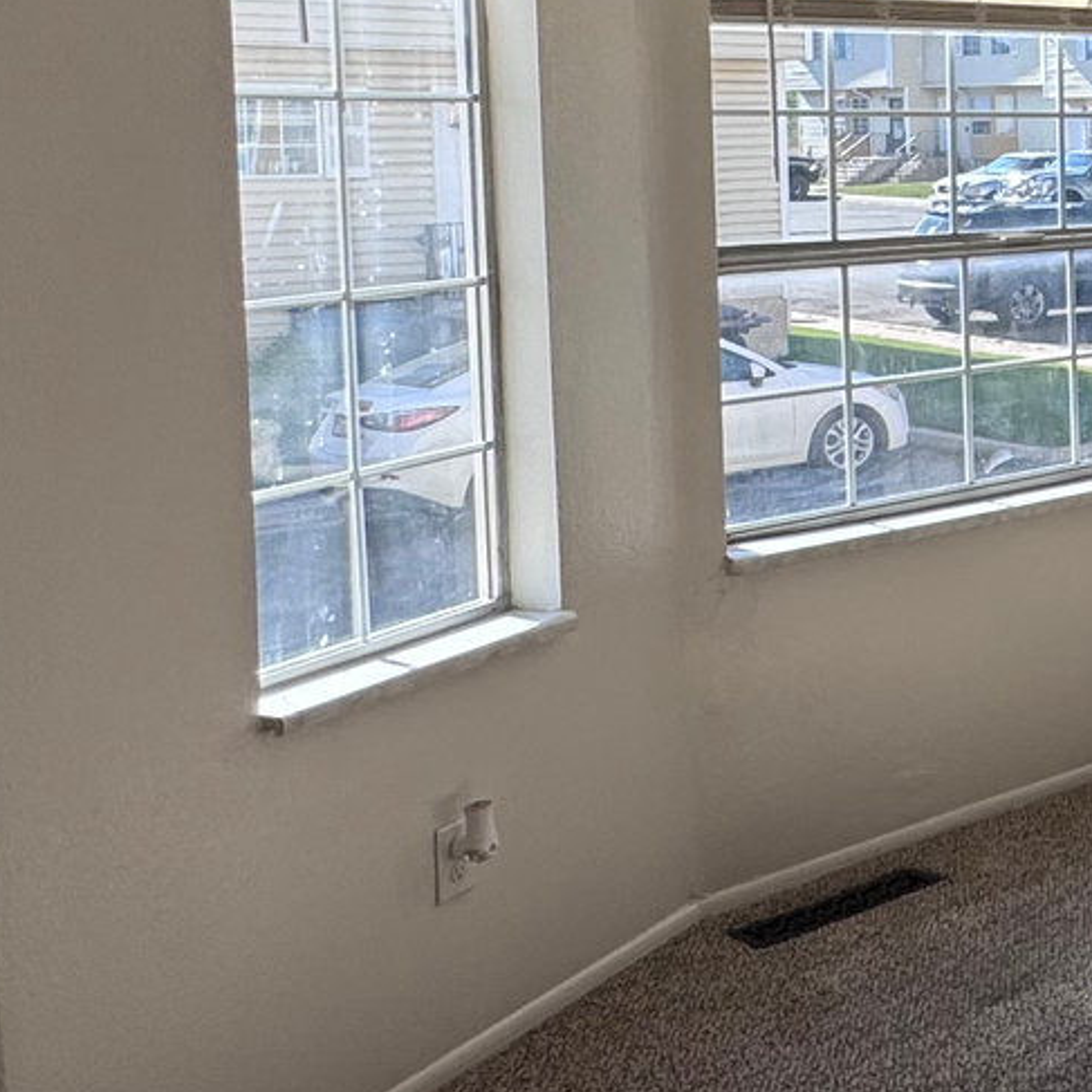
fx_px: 1856
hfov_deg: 23.7
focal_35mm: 52
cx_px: 1762
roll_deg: -0.5
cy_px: 222
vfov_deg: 31.9
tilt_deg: -3.3
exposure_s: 1/464
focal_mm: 2.22
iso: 40
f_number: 2.2
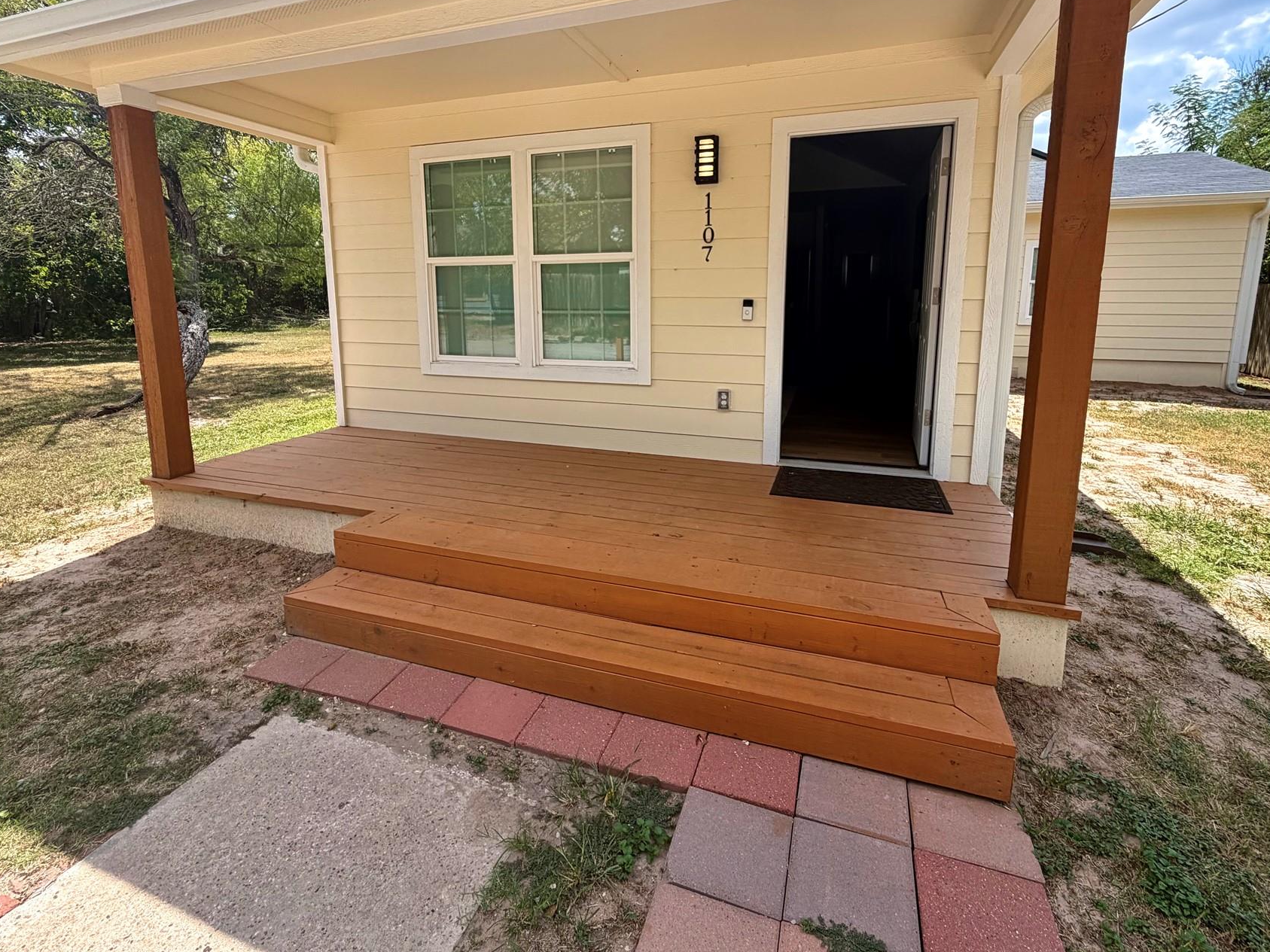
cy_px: 386
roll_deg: +0.7
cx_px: 629
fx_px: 624
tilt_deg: -10.1
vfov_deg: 74.0
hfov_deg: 91.0
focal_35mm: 17
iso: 40
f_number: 2.2
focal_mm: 2.22
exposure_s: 1/694
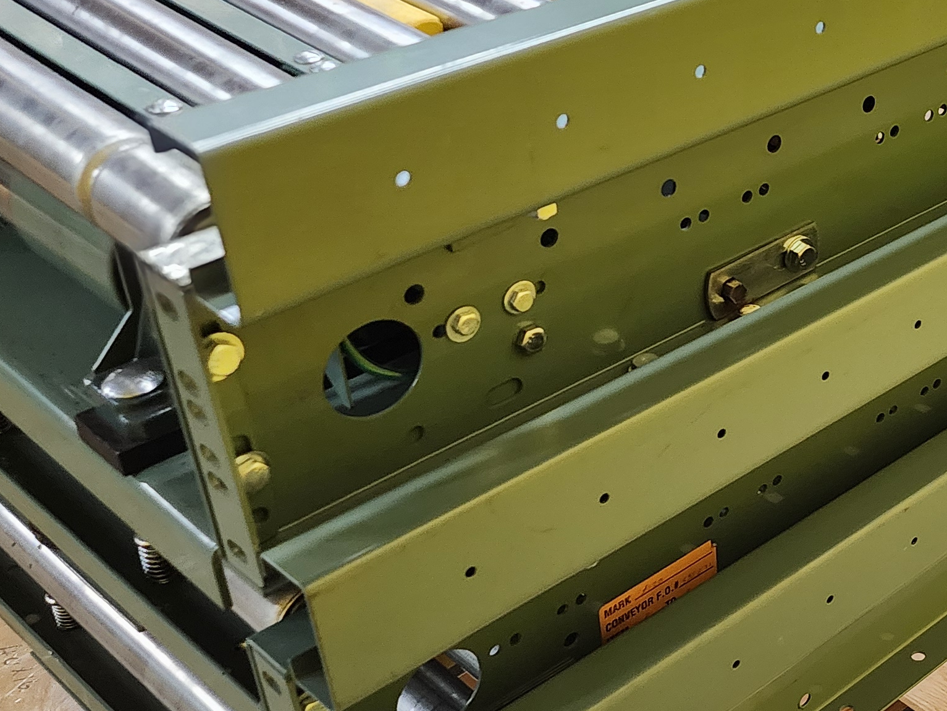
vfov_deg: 24.4
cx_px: 1010
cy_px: 342
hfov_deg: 29.4
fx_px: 1642
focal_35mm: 60
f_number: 1.8
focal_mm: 6.4
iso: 640
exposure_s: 1/60
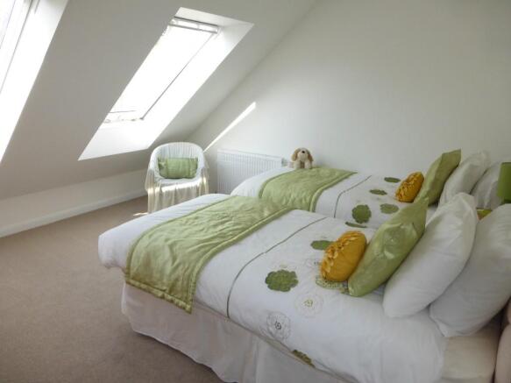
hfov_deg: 71.6
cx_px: 256
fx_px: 354
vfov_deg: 56.8
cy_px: 192
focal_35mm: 24
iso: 100
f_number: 3.5
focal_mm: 4.3
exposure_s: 1/125
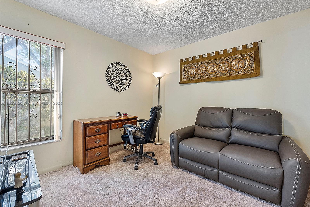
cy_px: 104
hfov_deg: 100.4
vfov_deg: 77.3
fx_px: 129
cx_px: 155
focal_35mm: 15
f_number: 9
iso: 250
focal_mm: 10
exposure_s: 1/3
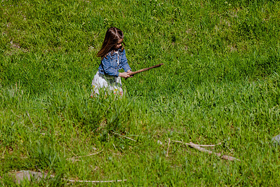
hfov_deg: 13.2
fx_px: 1213
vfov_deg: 8.8
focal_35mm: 156
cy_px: 72
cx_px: 167
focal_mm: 105
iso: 200
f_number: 7.1
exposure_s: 1/800
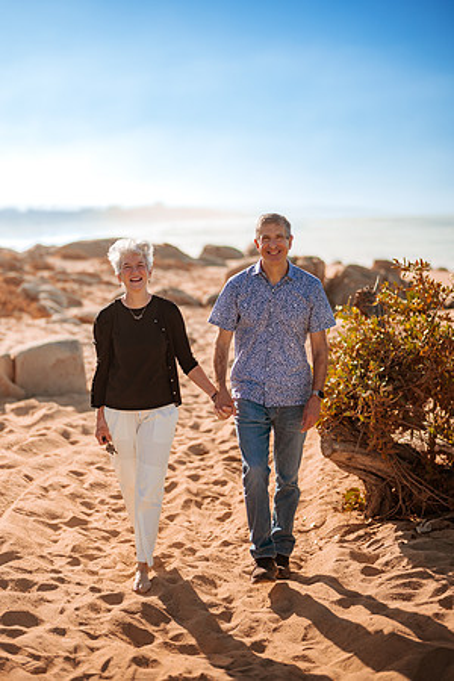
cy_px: 340
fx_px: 1097
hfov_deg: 23.4
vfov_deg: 34.5
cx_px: 227
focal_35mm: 58
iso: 50
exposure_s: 1/8000
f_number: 1.8
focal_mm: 58
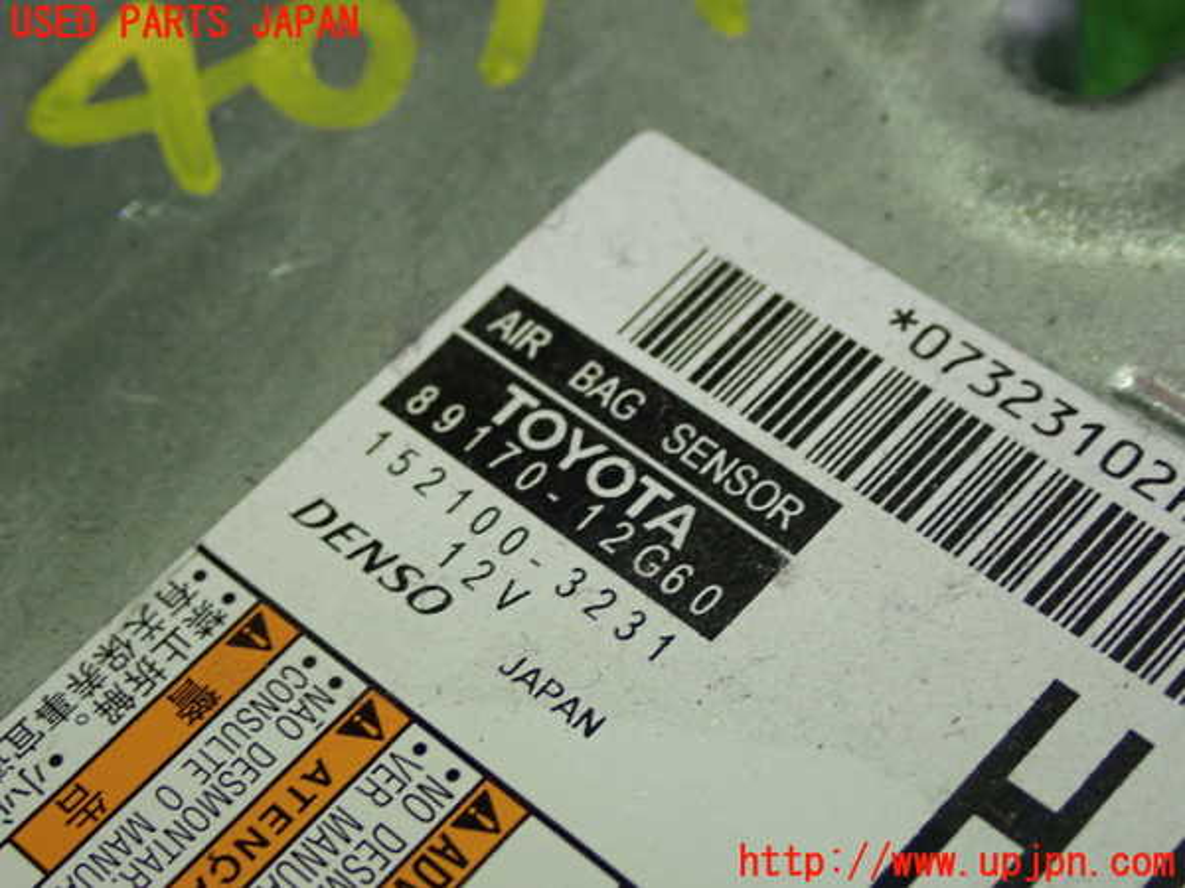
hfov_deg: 25.3
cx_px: 592
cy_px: 444
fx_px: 2636
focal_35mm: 77
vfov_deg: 19.1
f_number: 4.1
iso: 800
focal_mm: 13.65
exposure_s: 1/30
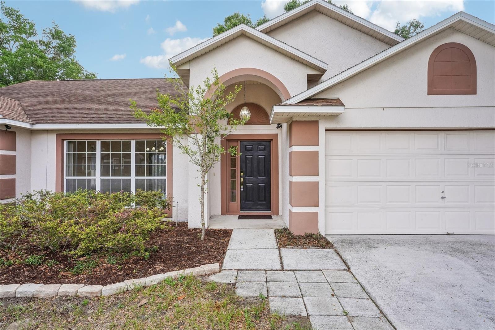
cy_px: 165
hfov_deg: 78.6
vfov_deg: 57.2
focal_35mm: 22
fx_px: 302
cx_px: 248
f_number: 18
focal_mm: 22
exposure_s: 1/30
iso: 320
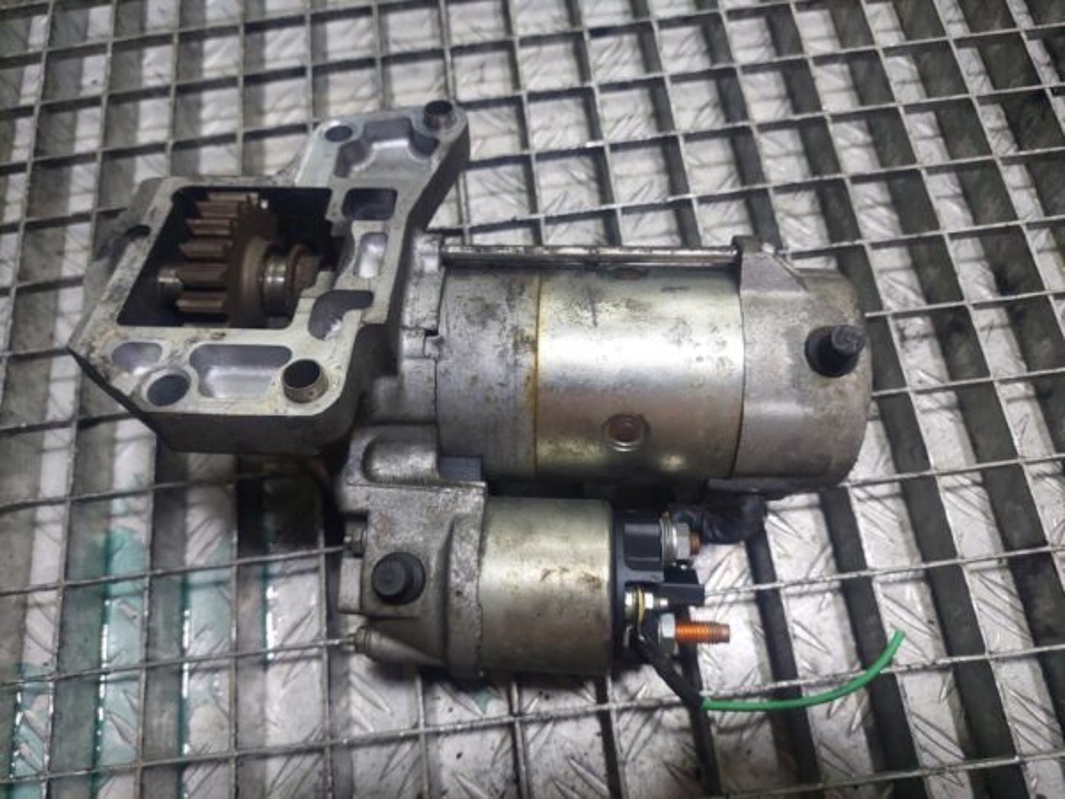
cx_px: 532
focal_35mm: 25
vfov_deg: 54.9
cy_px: 400
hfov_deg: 69.4
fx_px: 769
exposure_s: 1/100
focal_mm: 5.23
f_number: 1.8
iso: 250
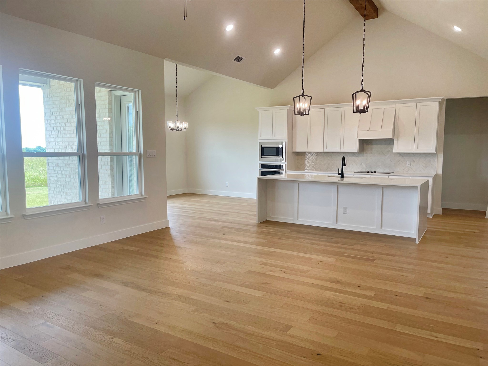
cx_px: 244
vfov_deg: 54.9
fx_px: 352
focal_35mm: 25
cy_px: 183
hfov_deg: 69.4
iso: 40
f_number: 1.6
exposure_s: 1/120
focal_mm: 5.1
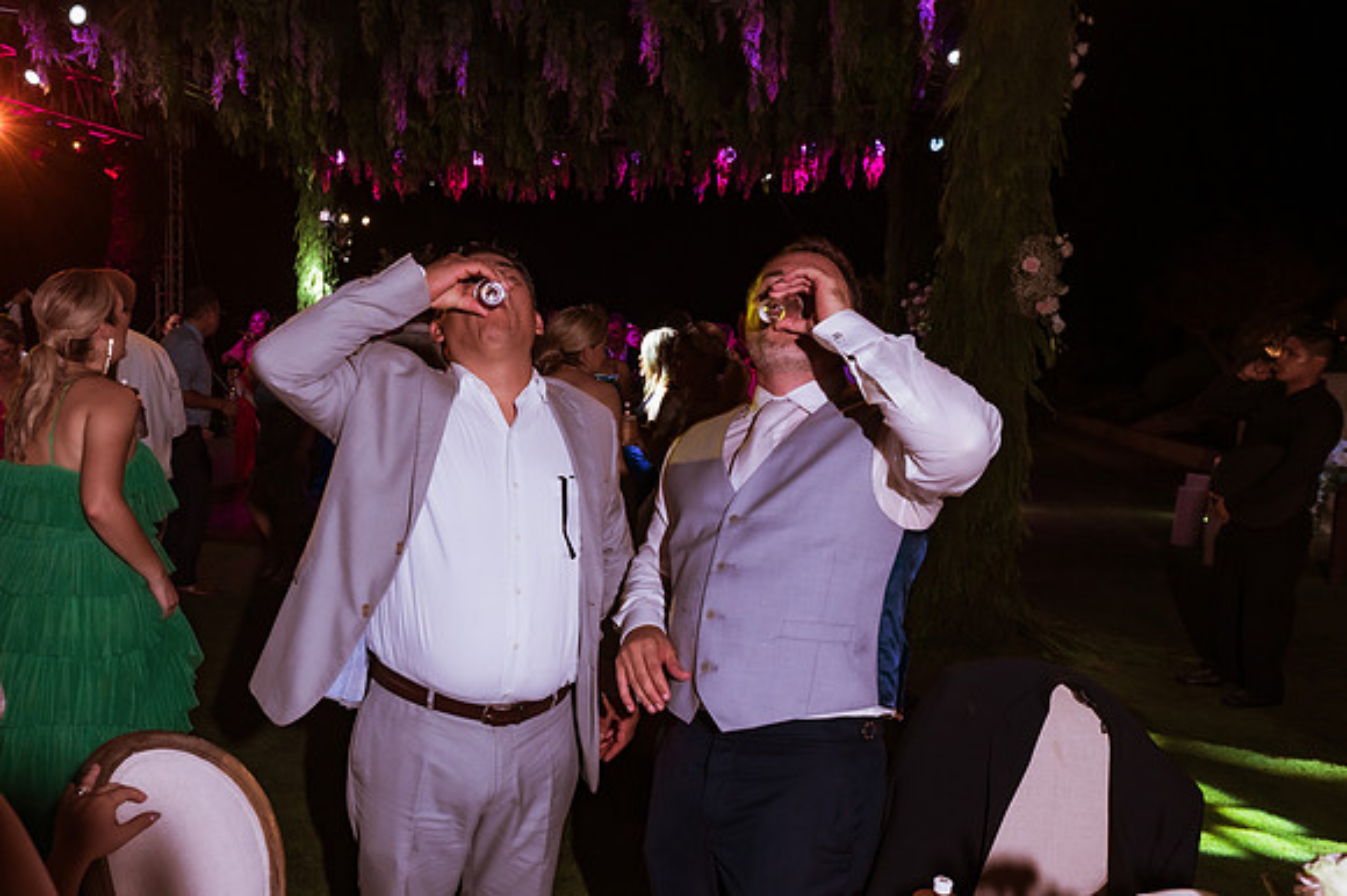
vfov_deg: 42.6
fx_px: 1143
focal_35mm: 31
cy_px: 535
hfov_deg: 60.1
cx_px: 489
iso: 2000
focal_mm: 24
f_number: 6.3
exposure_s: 1/60
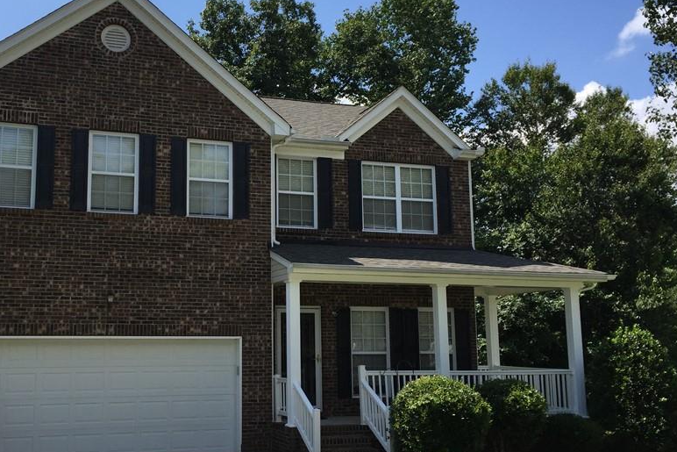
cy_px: 233
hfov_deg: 48.0
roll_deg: -0.3
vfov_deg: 33.4
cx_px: 251
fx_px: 752
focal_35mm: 40
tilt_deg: +7.9
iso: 32
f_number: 2.2
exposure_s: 1/1980
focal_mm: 4.15
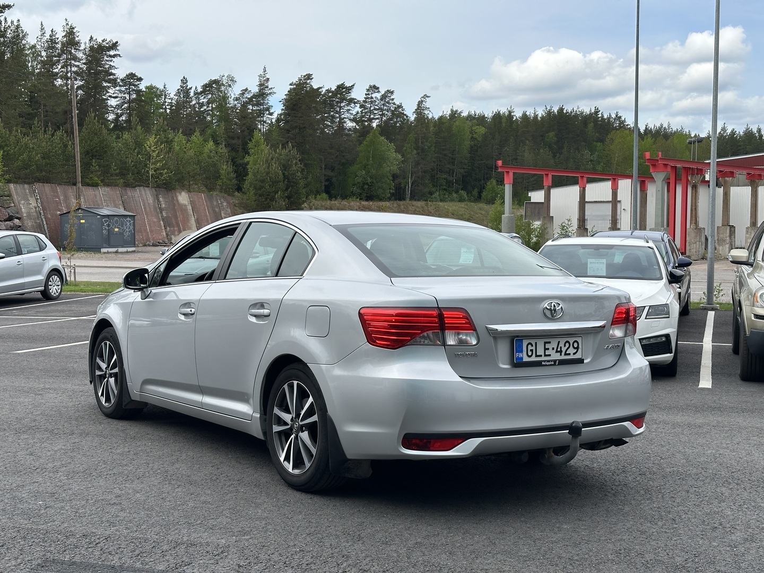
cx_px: 382
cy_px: 286
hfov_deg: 39.7
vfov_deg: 30.3
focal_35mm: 48
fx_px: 1059
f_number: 1.78
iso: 64
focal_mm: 6.86
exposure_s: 1/2304
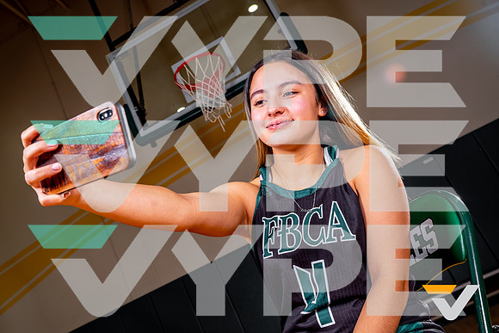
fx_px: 509
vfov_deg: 36.2
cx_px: 229
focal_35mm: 37
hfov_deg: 52.1
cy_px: 175
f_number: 8
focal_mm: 33
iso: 100
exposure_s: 1/125
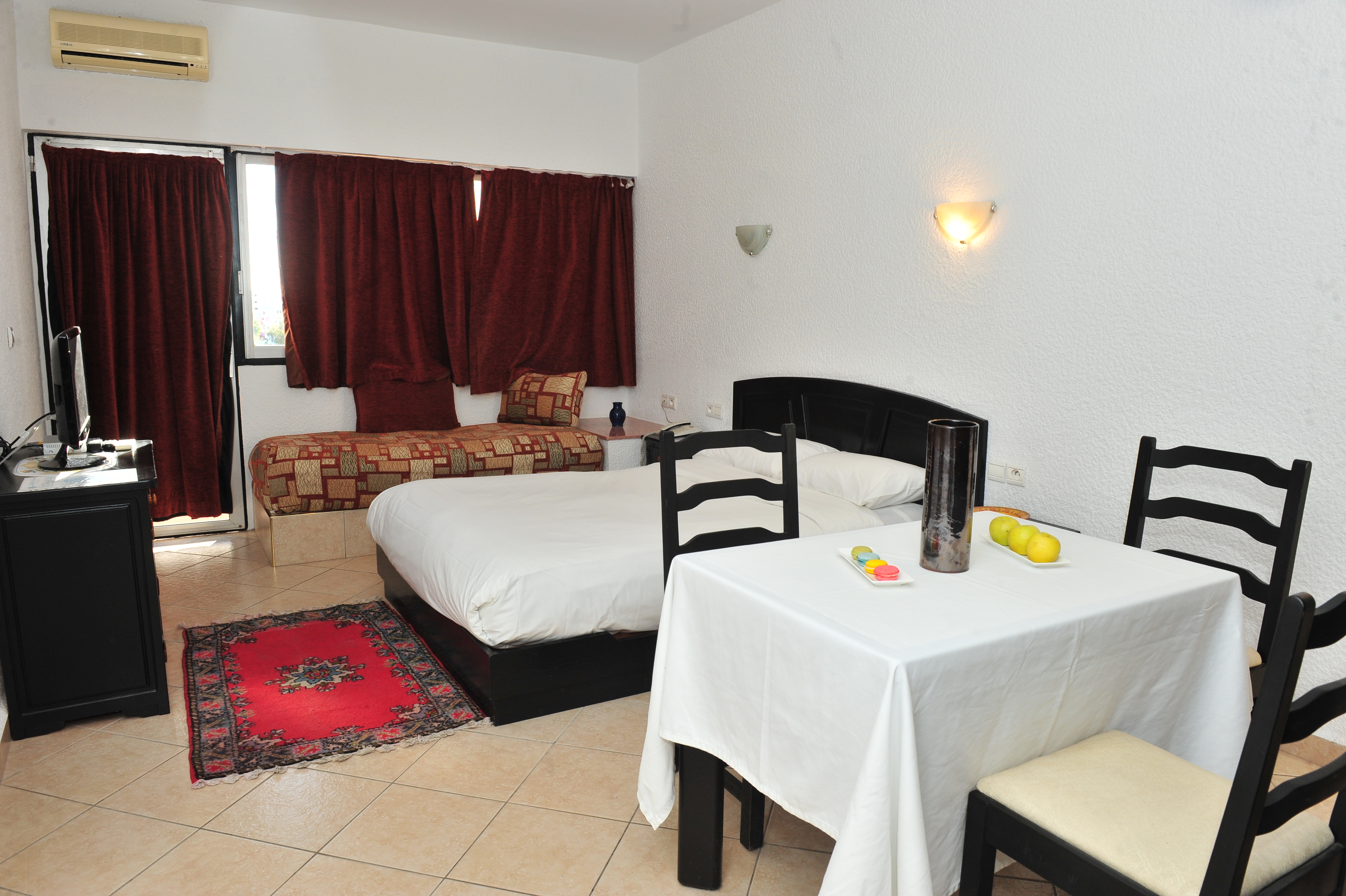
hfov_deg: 73.8
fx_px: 897
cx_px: 673
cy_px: 448
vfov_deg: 53.1
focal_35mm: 24
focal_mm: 24
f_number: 9
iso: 640
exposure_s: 1/60
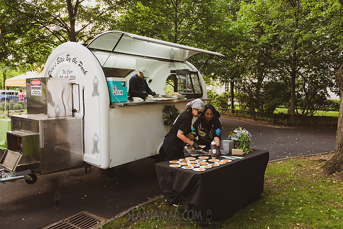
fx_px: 261
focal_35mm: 27
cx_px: 170
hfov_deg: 66.6
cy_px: 114
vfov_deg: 47.3
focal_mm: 27
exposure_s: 1/160
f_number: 4
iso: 1000
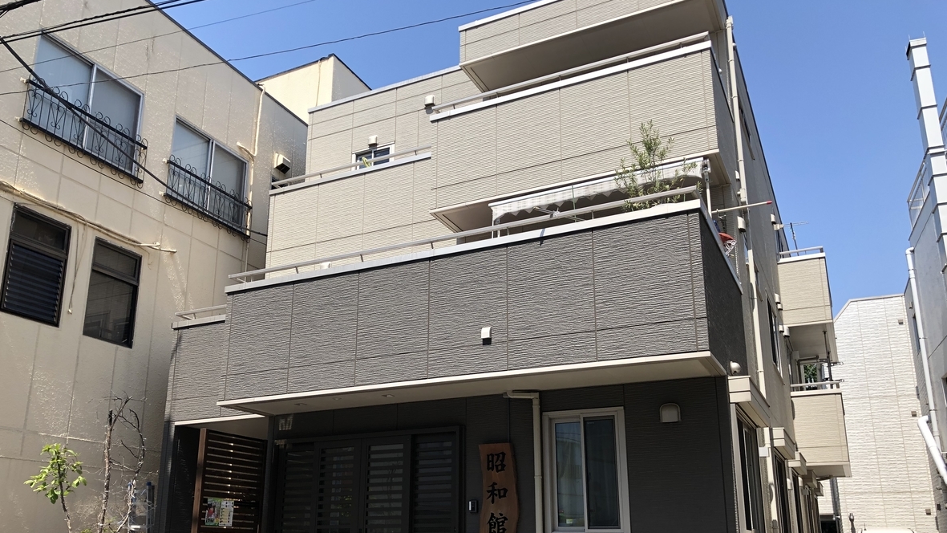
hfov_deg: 62.6
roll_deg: +0.4
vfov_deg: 37.3
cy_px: 357
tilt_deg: +15.2
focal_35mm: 31
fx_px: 778
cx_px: 467
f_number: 1.8
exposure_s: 1/1350
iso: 20
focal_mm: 4
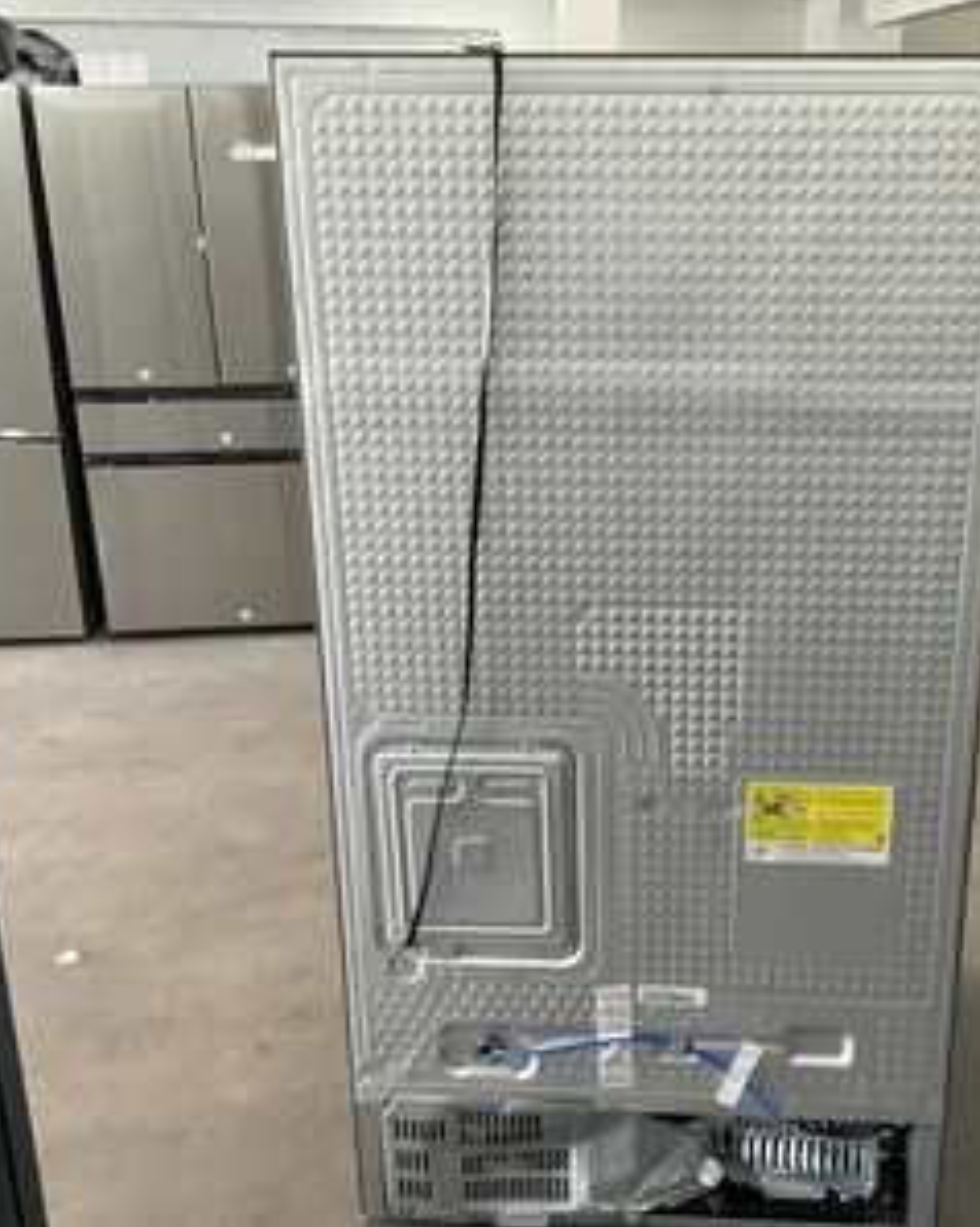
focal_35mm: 38
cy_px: 614
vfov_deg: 48.0
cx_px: 642
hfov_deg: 38.7
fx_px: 1379
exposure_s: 1/60
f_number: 1.8
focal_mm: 3
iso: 125
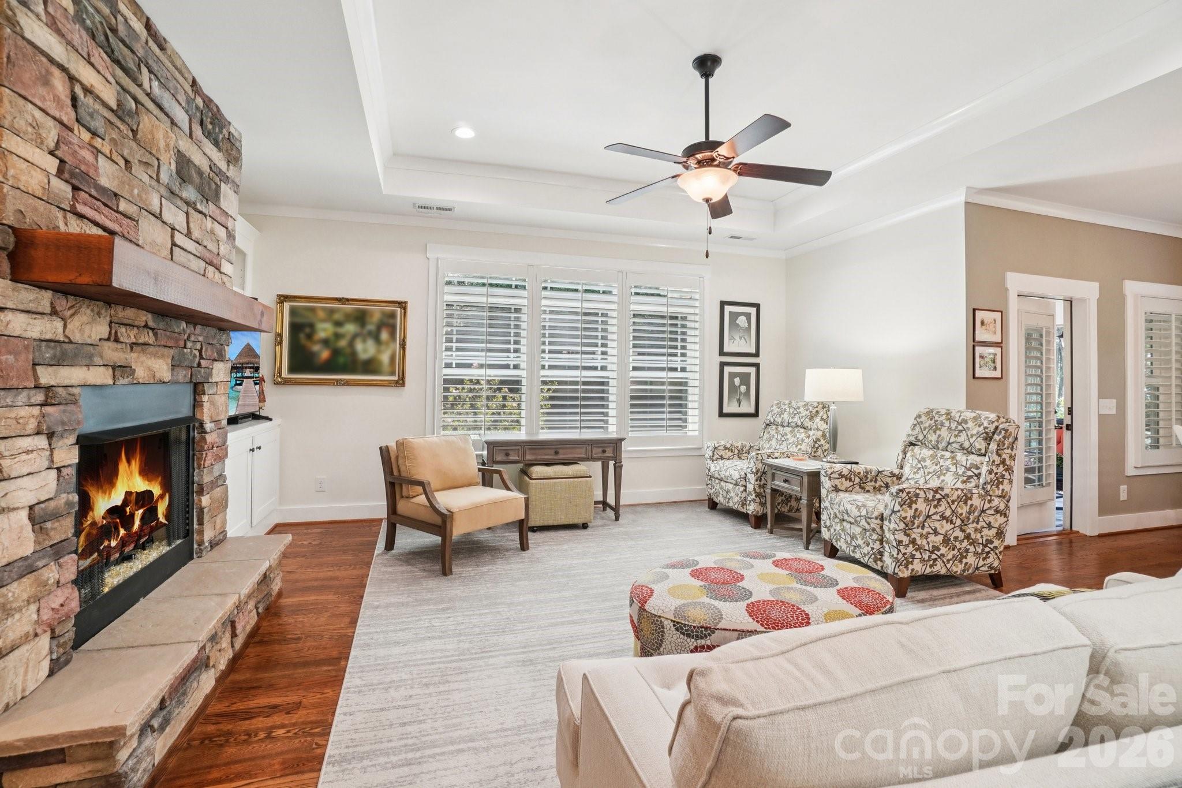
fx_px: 492
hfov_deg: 100.4
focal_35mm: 15
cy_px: 394
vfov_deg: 77.3
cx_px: 591
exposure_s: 1/30
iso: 250
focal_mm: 10
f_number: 8
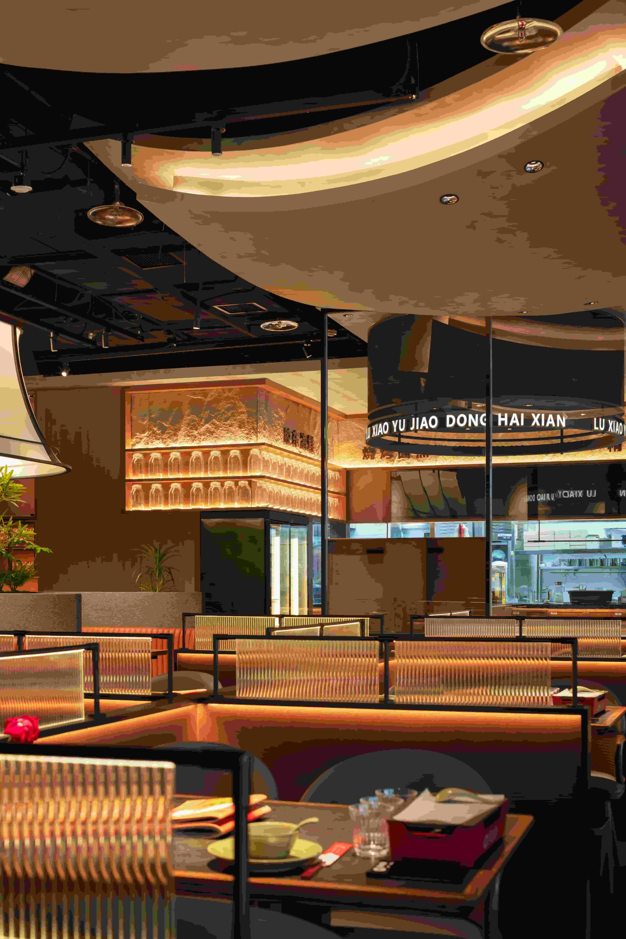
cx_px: 313
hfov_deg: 29.9
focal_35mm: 45
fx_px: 1174
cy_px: 470
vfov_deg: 43.6
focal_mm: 45
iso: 100
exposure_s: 1/1.25
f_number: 7.1
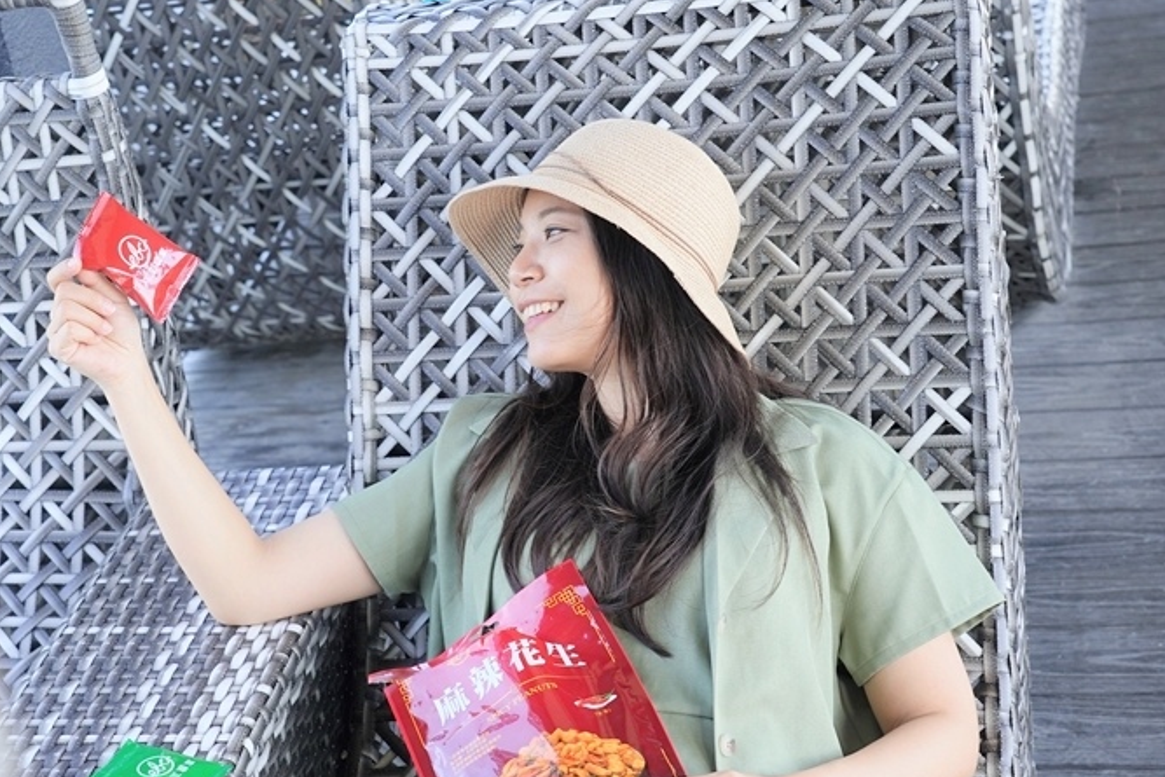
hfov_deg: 27.8
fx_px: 2330
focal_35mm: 72
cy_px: 418
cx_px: 334
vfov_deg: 18.9
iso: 100
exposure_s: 1/50
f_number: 5.6
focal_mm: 48
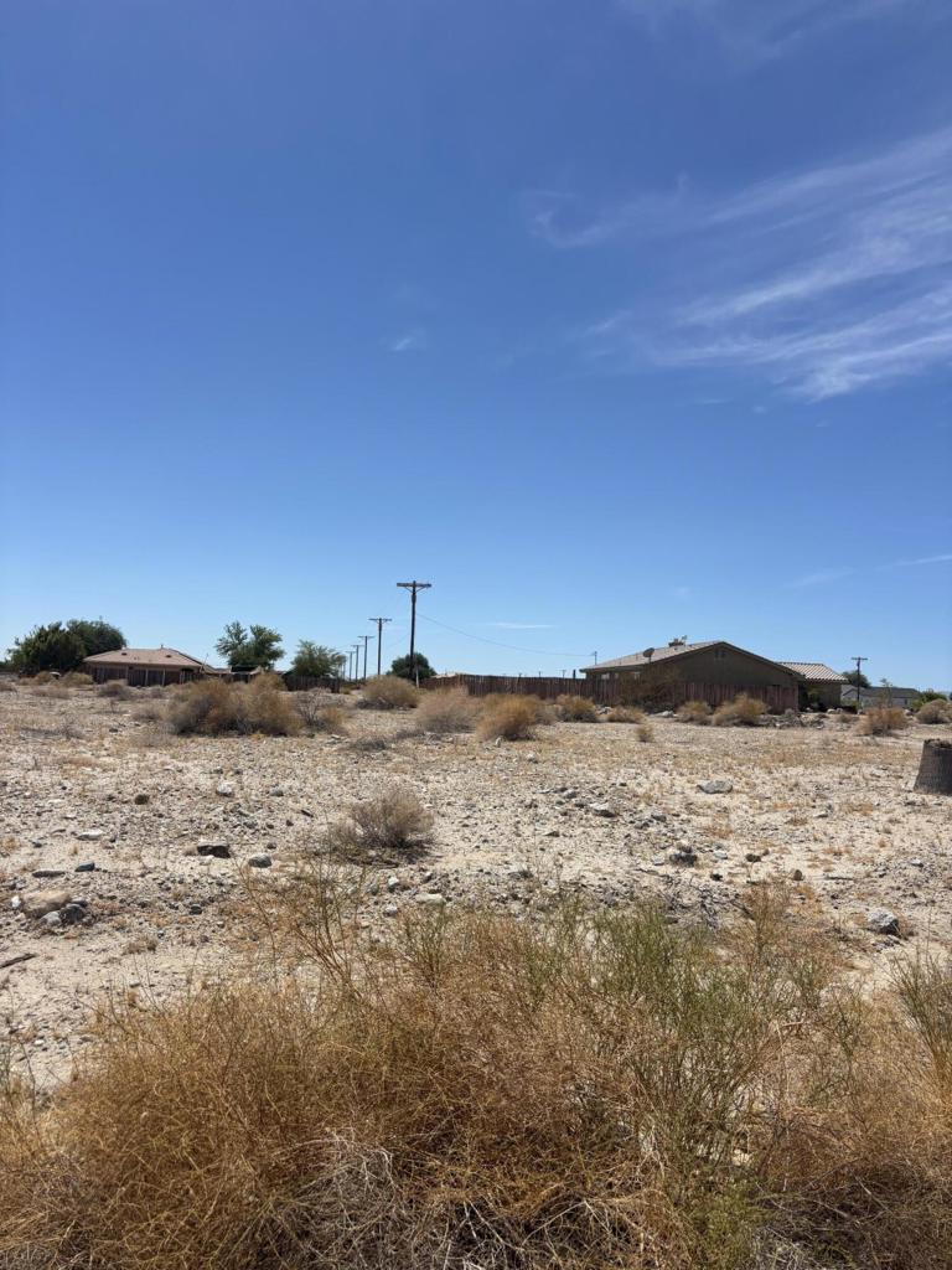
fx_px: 953
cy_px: 635
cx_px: 476
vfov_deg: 67.3
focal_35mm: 26
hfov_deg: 53.1
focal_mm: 5.96
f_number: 1.6
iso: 50
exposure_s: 1/6711
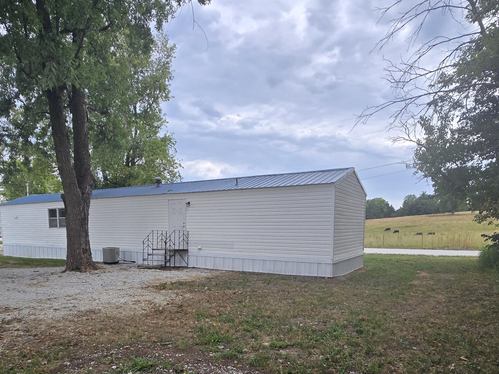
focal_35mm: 22
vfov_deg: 58.6
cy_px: 271
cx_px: 229
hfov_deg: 76.2
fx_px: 317
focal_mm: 2.2
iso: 50
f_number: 2.2
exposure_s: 1/430
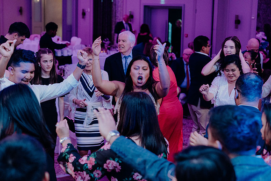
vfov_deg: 20.6
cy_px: 90
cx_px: 136
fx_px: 497
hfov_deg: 30.5
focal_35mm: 66
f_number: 3.5
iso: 3200
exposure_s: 1/160
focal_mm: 66
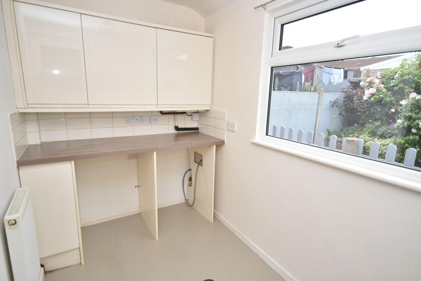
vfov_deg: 63.2
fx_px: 228
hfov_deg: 85.4
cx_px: 210
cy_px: 140
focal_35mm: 20
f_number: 5
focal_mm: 13
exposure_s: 1/200
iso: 450
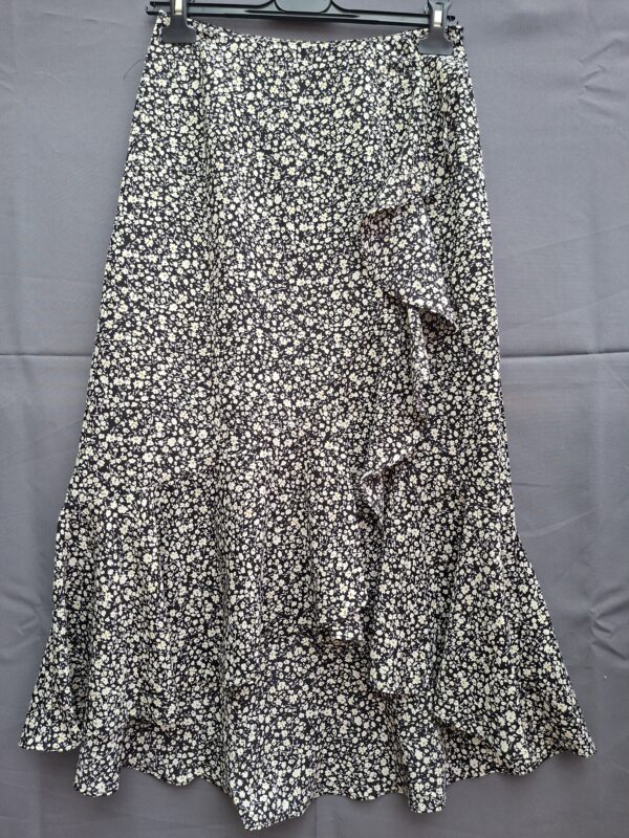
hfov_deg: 58.9
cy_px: 419
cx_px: 314
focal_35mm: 23
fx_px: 557
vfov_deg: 73.9
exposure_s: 1/100
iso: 50
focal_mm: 5.54
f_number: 1.8
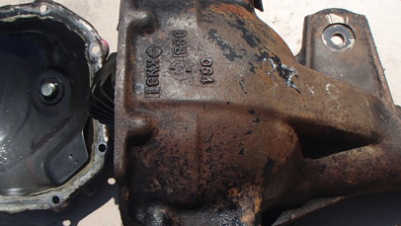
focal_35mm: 48
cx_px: 200
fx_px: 511
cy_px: 140
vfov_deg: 24.9
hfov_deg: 42.9
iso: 100
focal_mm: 5
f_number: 11
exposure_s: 1/125
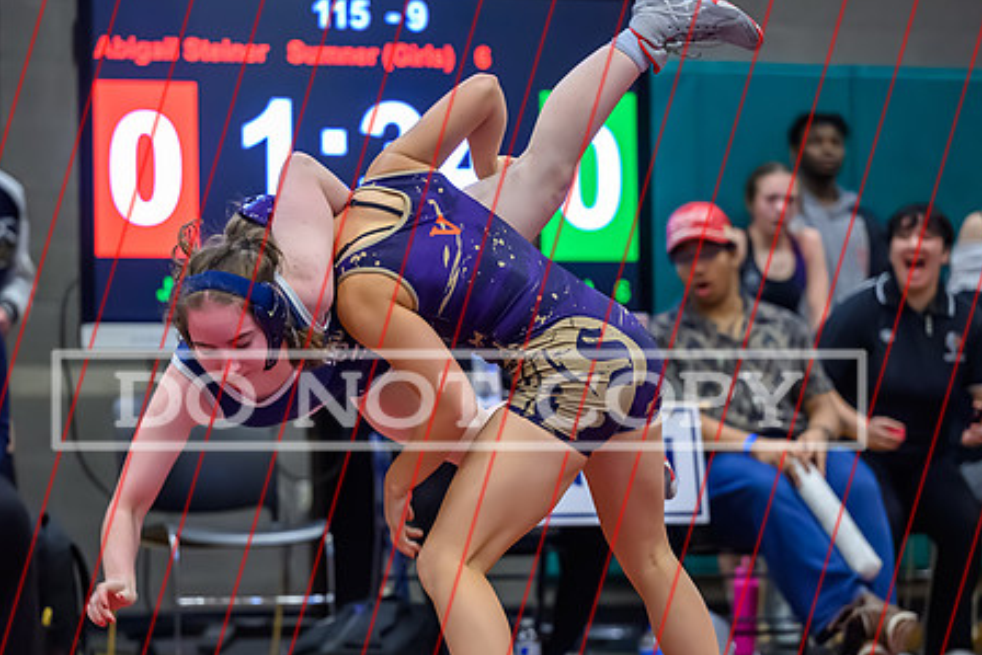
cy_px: 415
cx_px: 458
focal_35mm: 162
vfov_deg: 8.5
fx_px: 4420
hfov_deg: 12.7
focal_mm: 125
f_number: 2.8
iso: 10000
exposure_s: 1/640
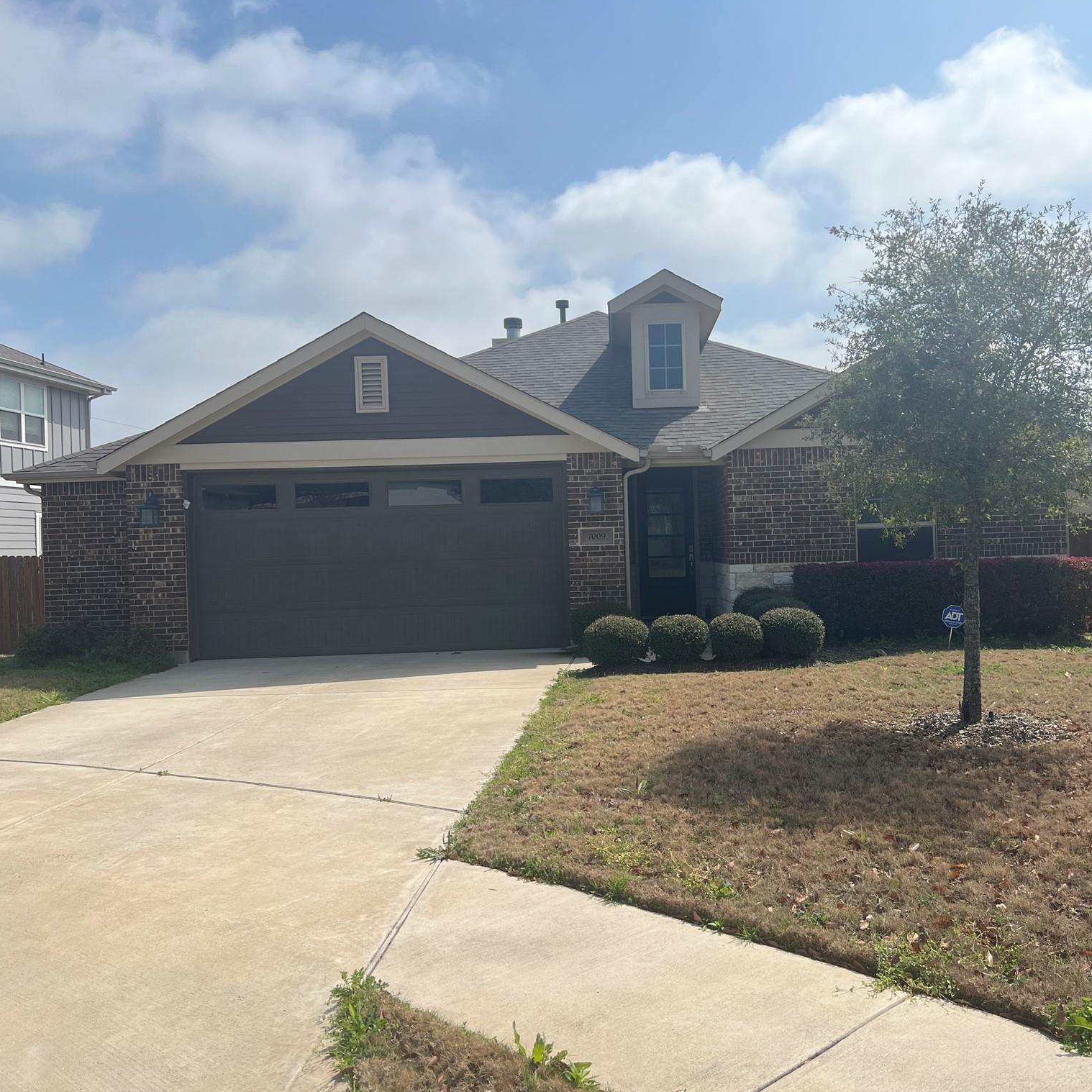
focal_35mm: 31
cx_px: 626
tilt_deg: +0.4
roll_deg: +1.7
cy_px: 545
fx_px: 1106
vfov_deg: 52.5
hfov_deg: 52.3
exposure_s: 1/3571
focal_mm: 5.7
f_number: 1.5
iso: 50
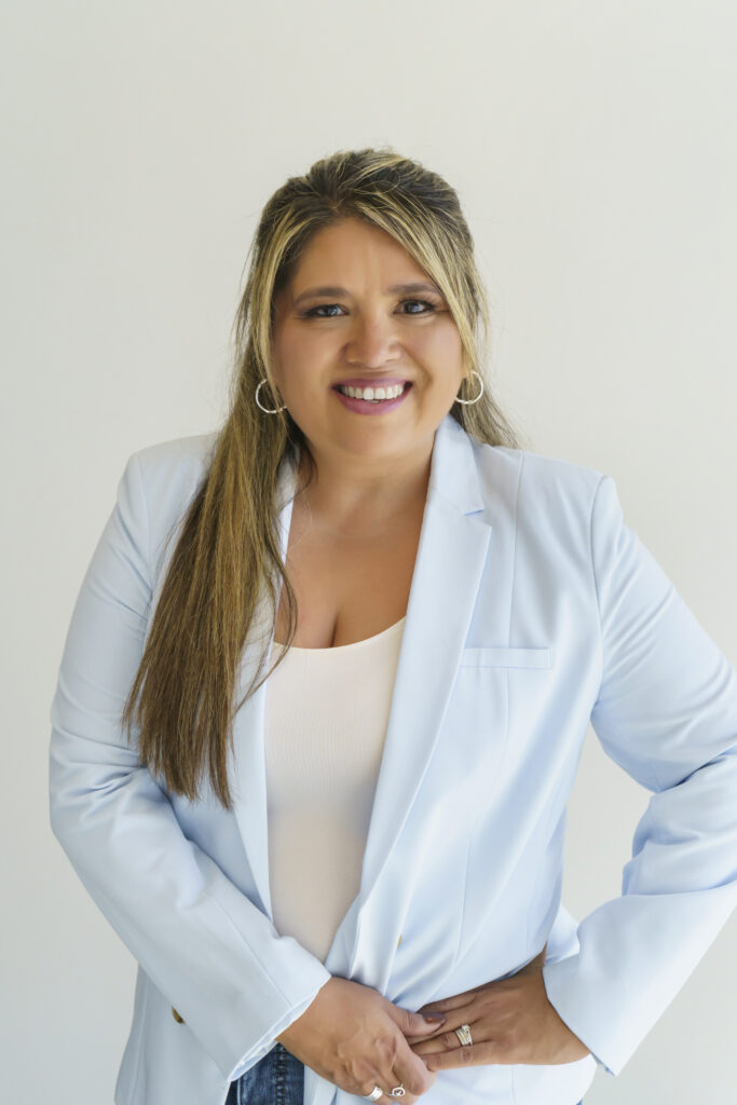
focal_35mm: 66
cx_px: 368
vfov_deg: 30.5
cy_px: 552
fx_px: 2026
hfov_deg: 20.6
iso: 1600
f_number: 5.6
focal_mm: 66
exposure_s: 1/1250
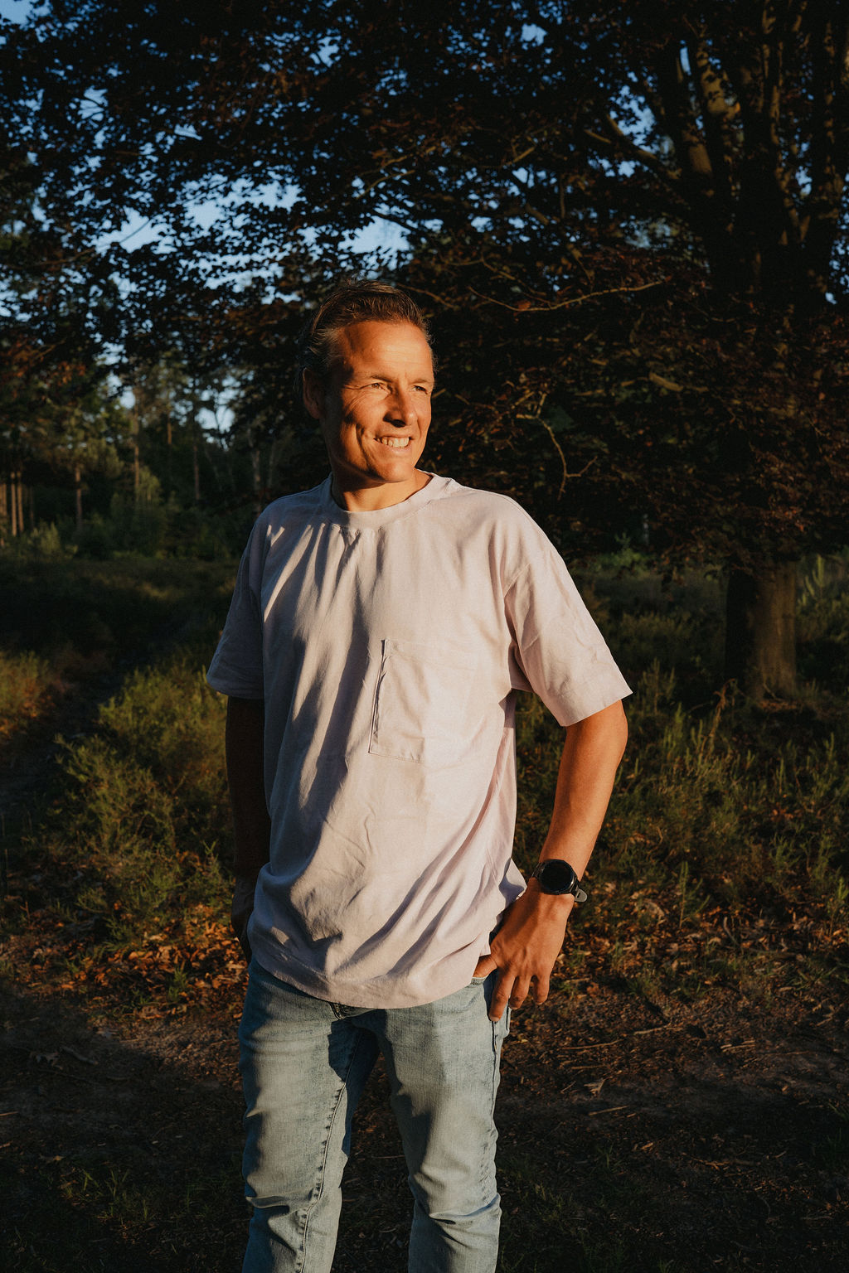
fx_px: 1238
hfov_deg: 37.9
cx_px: 424
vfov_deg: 54.4
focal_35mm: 35
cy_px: 636
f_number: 5.6
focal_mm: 35
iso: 100
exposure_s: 1/200
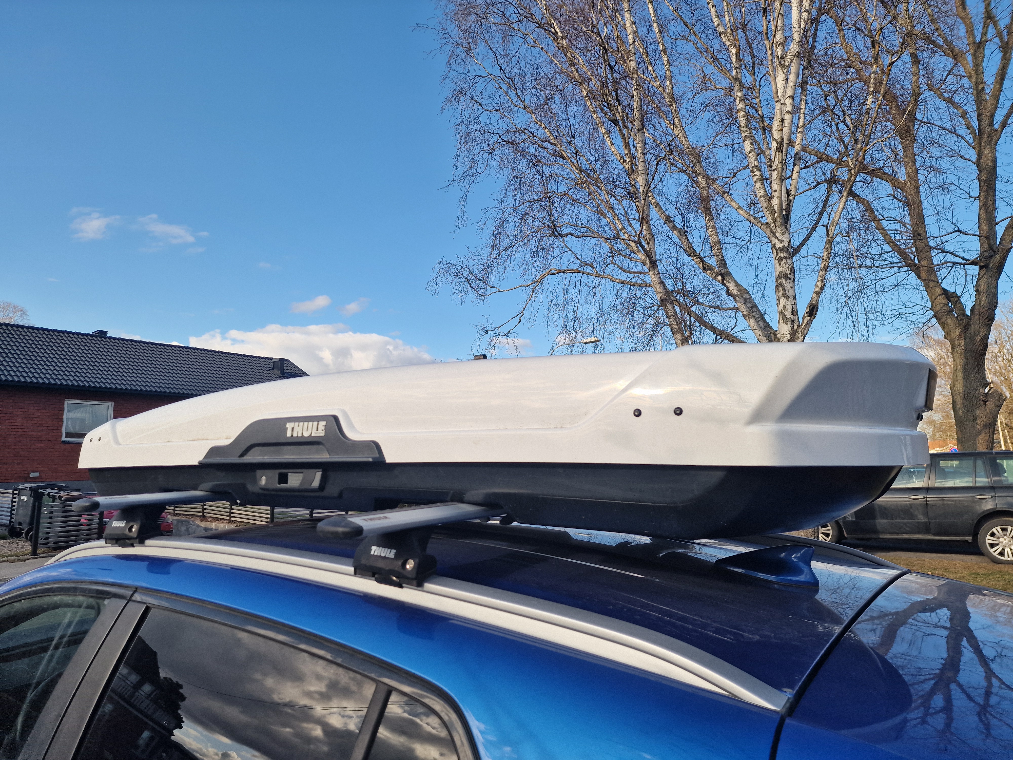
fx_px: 673
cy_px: 380
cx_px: 506
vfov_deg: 58.9
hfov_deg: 73.9
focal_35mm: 23
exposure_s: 1/754
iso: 50
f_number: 1.8
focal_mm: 6.4
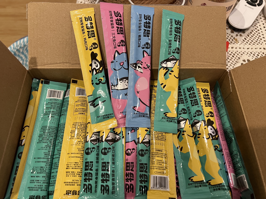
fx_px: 200
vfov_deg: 53.1
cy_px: 100
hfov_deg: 67.3
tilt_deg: -62.8
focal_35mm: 26
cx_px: 133
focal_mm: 5.7
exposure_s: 1/60
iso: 320
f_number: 1.5
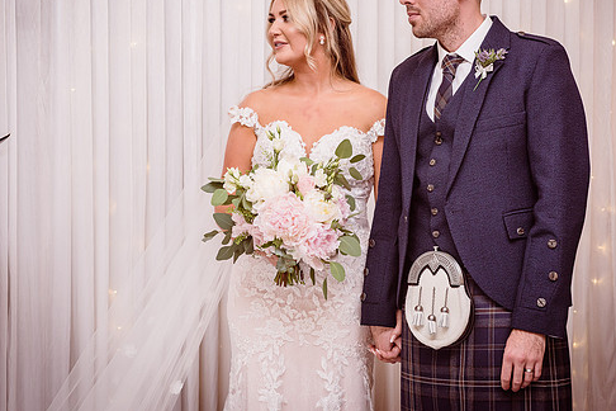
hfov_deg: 27.3
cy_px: 167
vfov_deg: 18.4
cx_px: 322
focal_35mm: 74
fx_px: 1266
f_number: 5.6
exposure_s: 1/100
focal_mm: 62
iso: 400
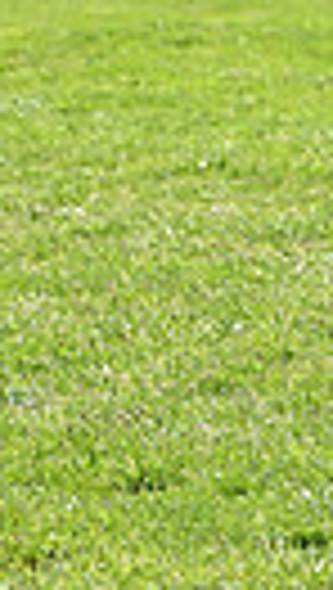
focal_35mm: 580
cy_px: -182
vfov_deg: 3.7
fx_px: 9075
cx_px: 1066
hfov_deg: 2.1
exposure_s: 1/1250
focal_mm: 125
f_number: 5.6
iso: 400
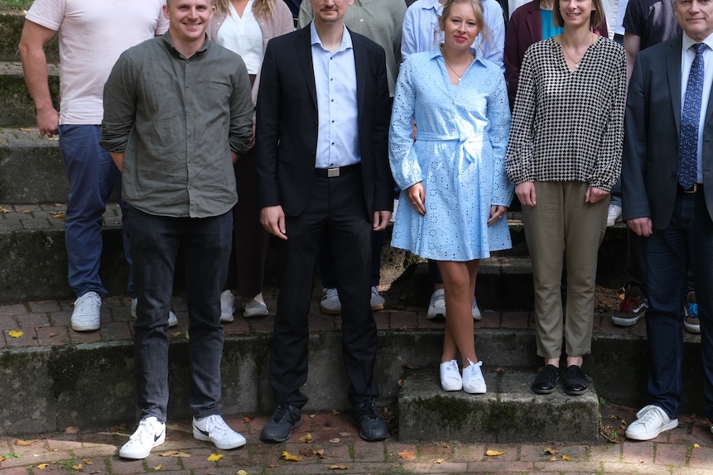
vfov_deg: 23.2
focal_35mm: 58
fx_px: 1149
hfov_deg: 34.1
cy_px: 127
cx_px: 485
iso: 400
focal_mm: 24.9
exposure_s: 1/105
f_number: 5.6
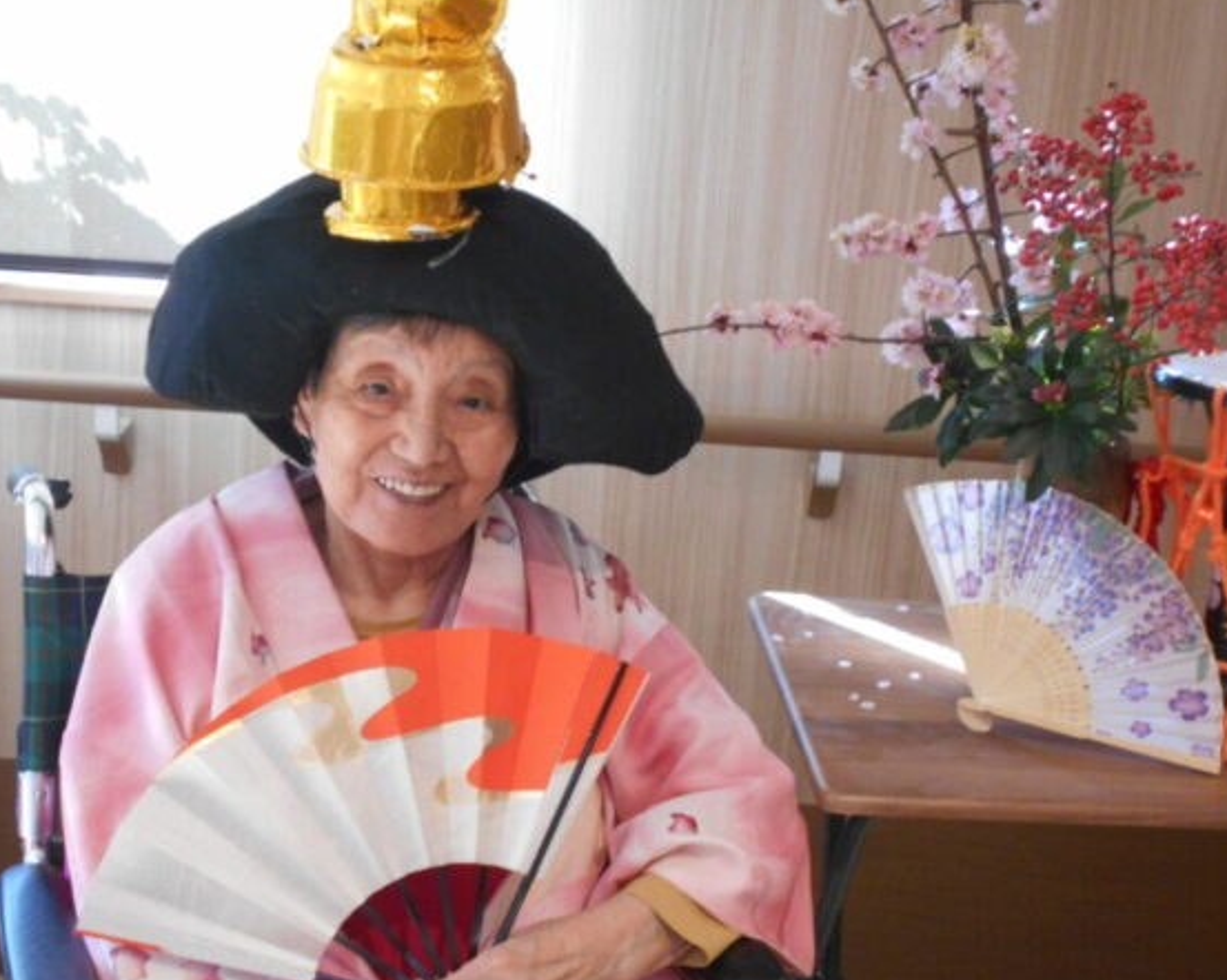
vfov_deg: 28.6
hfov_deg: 35.4
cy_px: 492
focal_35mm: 53
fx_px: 1924
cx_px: 643
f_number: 4.5
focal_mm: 8.8
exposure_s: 1/30
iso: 400
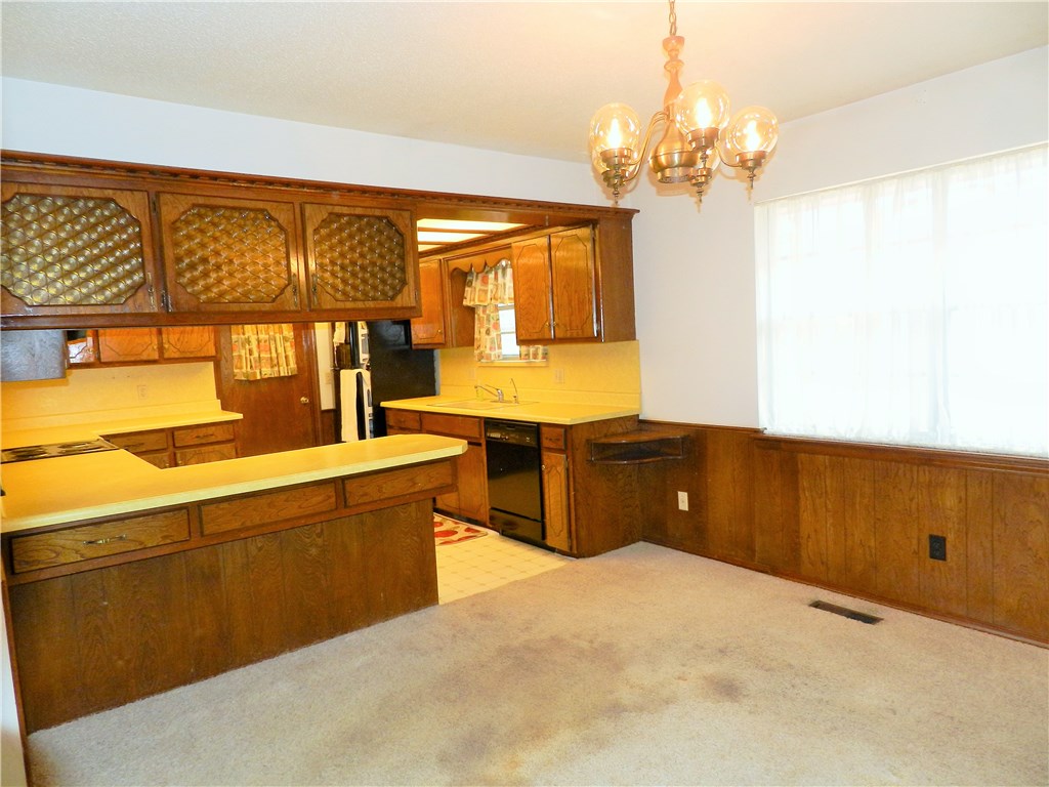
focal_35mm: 23
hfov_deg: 73.9
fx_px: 697
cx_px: 524
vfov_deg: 58.9
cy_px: 394
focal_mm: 4
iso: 200
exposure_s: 1/30
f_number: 3.4
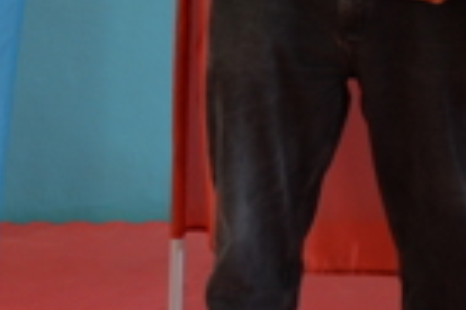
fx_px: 2459
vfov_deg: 6.8
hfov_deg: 10.1
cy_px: -431
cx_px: 917
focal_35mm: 190
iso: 500
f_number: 4
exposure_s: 1/25
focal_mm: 35
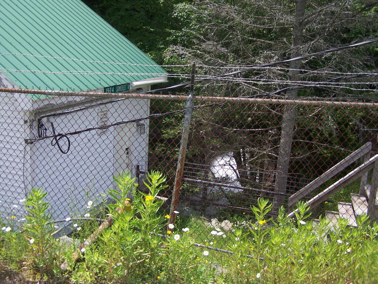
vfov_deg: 37.7
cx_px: 189
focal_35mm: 38
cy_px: 142
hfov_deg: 49.0
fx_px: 415
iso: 80
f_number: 2.8
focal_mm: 6.3
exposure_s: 1/640
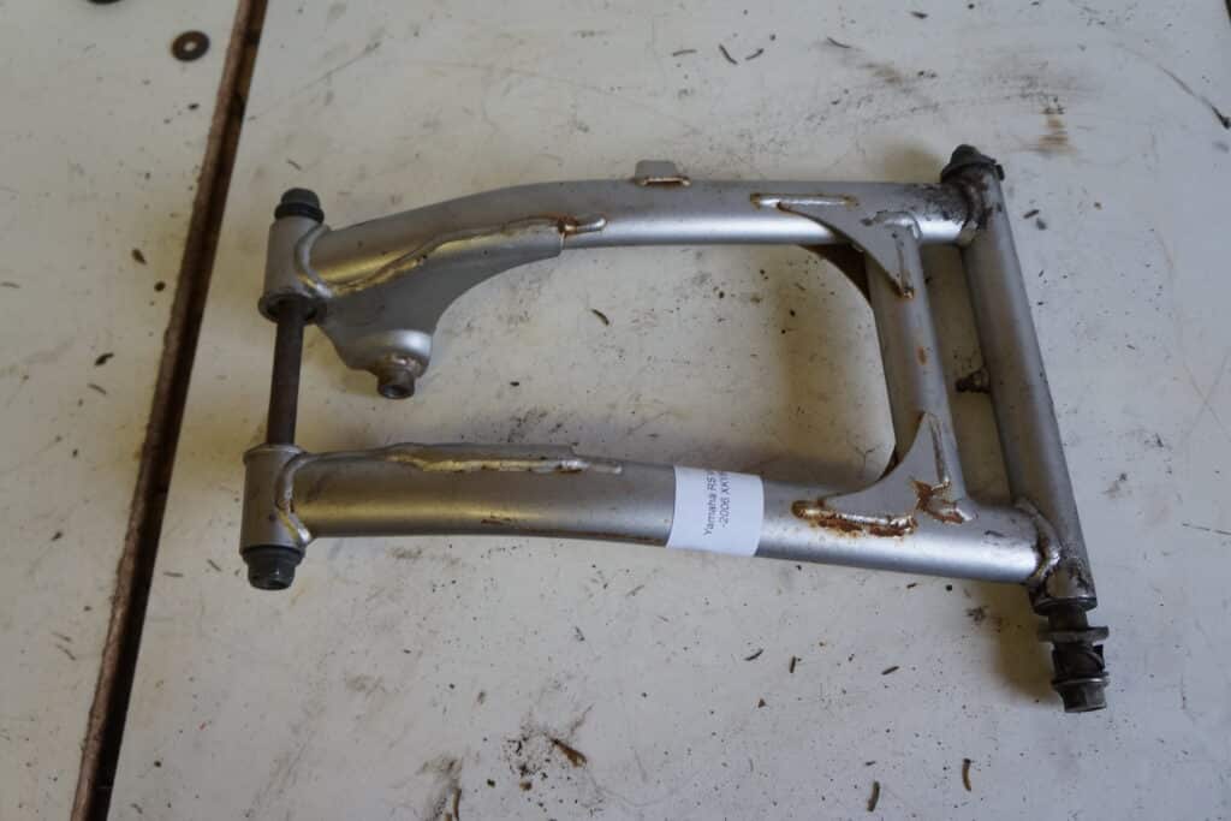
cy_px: 410
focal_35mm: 30
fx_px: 1026
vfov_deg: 43.6
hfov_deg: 61.9
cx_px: 616
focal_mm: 20
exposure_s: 1/60
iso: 500
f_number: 4
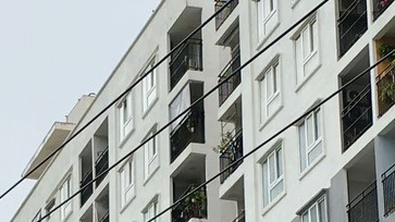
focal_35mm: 174
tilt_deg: +19.1
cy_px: 324
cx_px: 92
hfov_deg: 12.3
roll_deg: +0.0
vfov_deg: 6.9
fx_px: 1822
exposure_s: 1/1026
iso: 25
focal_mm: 4.15
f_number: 2.2
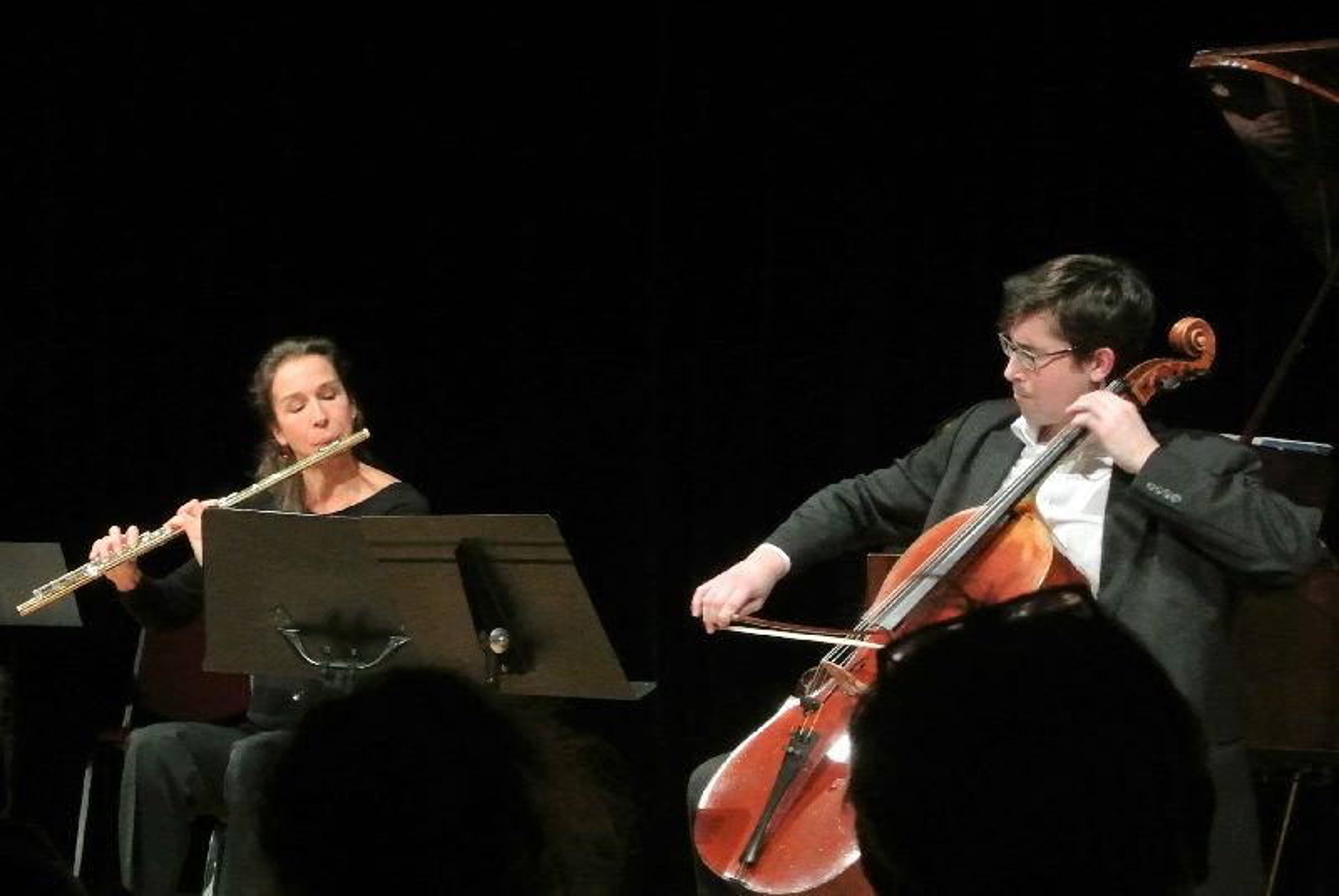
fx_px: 3015
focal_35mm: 81
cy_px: 448
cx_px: 670
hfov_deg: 25.0
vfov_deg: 16.9
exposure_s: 1/80
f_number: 5.6
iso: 3200
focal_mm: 30
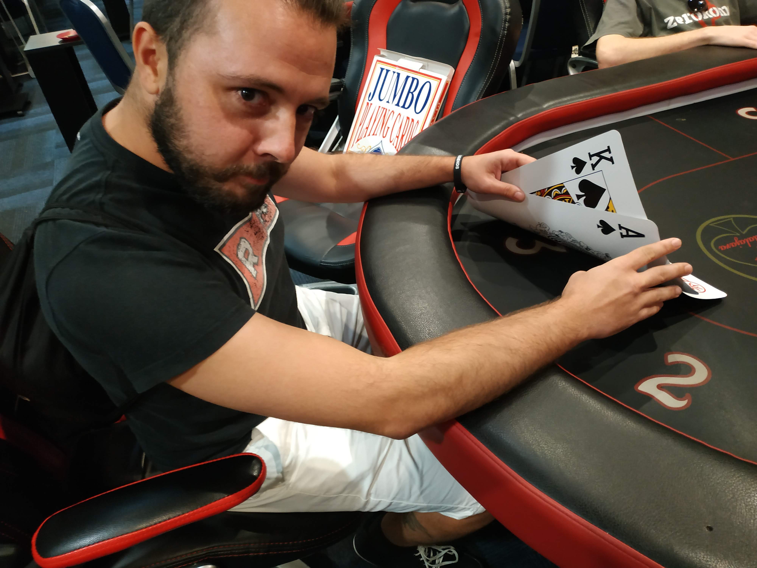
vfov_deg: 56.8
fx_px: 525
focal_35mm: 24
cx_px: 378
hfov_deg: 71.6
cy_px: 284
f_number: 1.9
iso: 640
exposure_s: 1/20
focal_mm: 3.94
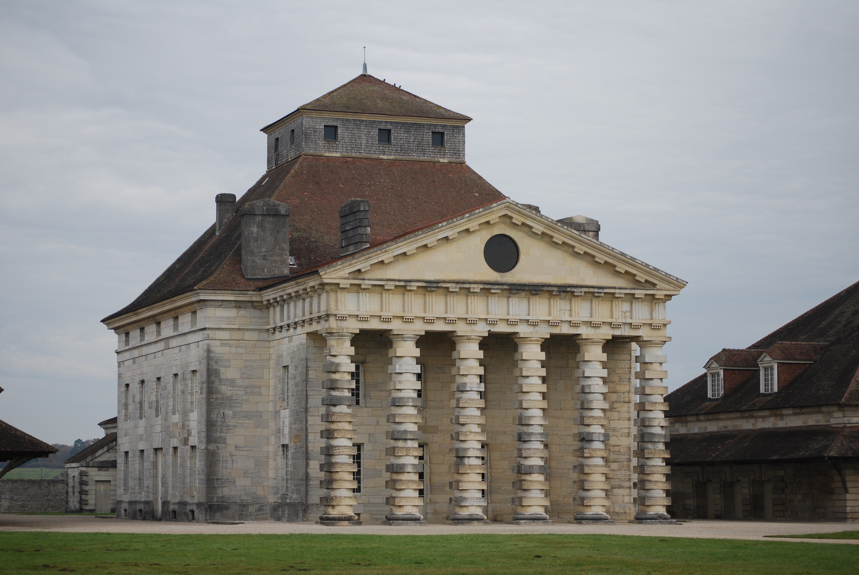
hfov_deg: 22.6
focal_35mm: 90
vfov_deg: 15.2
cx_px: 430
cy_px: 288
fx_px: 2150
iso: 200
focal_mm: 60
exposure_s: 1/250
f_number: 4.2
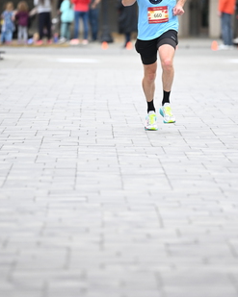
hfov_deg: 4.6
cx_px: 153
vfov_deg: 5.8
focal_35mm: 334
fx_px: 2942
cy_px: 77
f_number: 2.8
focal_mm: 200
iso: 1600
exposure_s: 1/1000
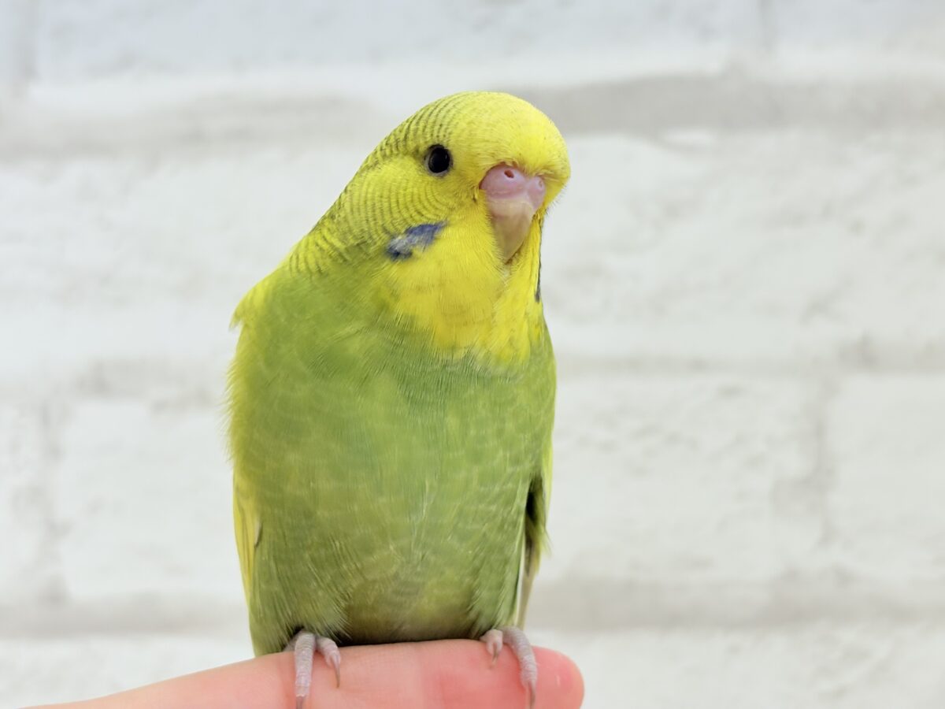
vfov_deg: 28.0
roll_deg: +1.7
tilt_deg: +8.3
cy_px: 354
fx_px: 1420
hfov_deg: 36.8
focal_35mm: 52
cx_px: 472
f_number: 1.6
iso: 80
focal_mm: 5.96
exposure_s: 1/100
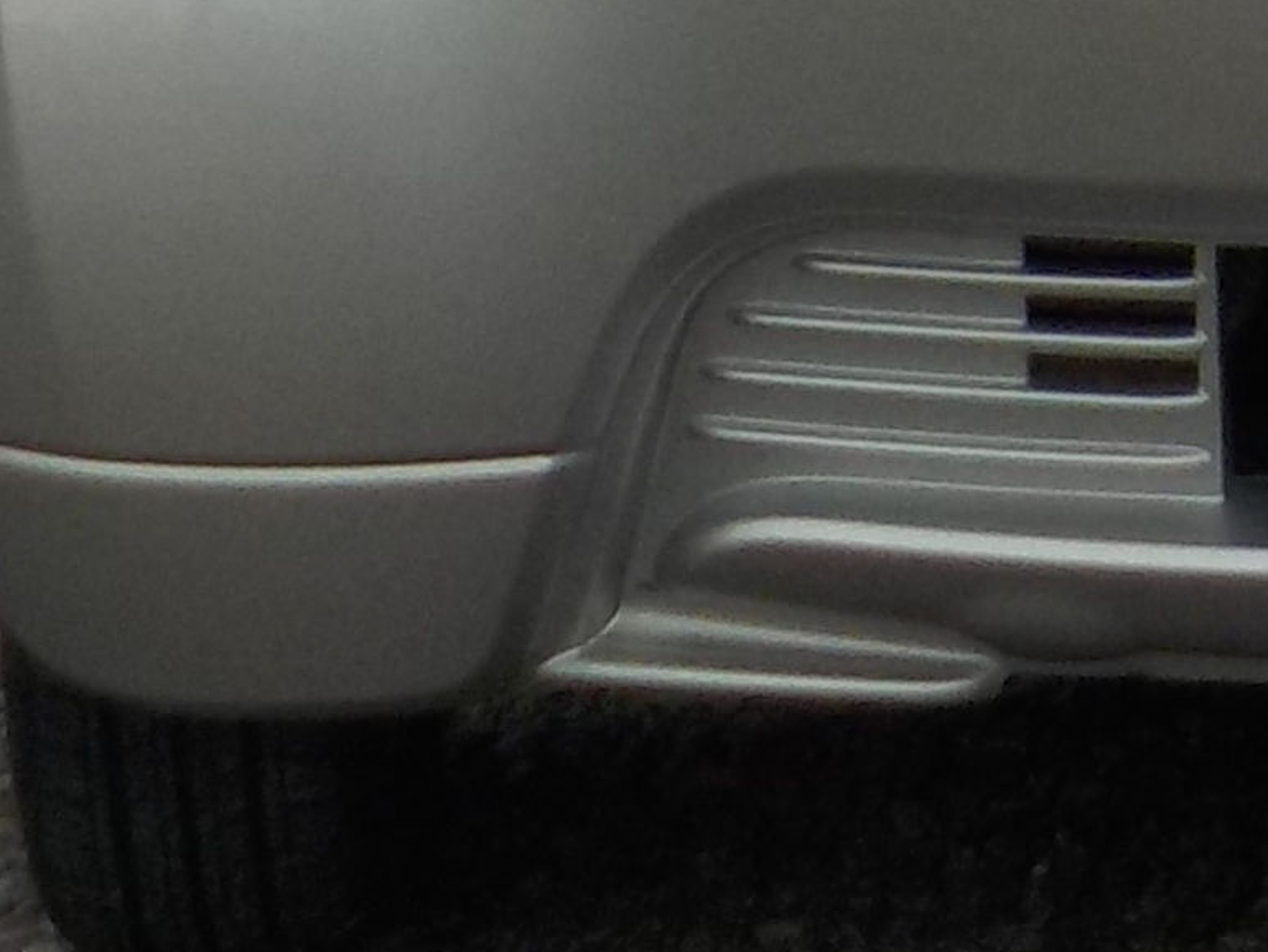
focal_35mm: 162
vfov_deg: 8.4
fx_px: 5936
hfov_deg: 11.8
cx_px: 1790
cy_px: -1356
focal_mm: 4.1
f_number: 3.3
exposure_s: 1/1250
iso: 125
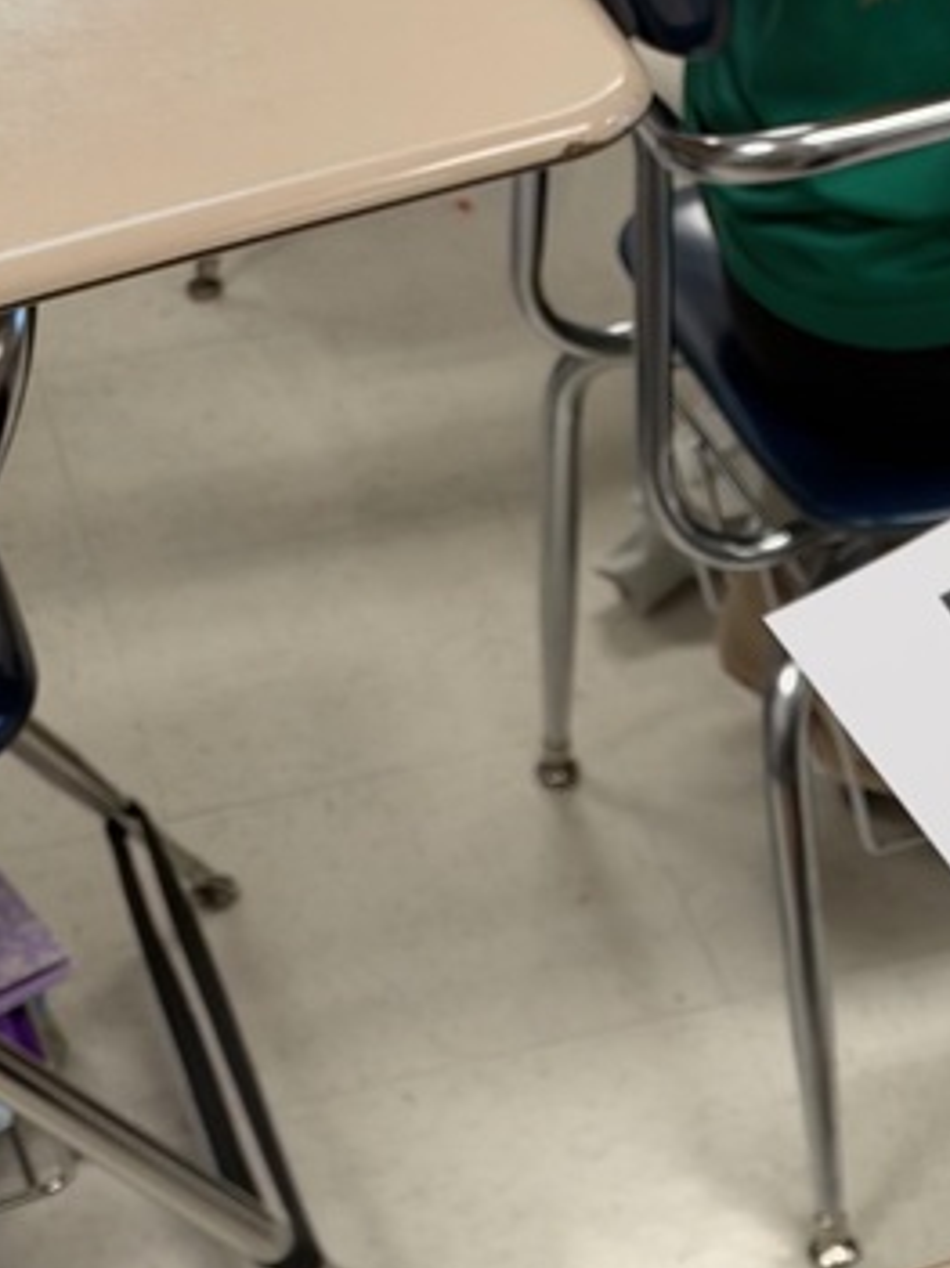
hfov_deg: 18.9
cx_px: 1355
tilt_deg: -52.2
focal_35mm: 70
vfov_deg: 25.0
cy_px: 1524
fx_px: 2563
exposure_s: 1/120
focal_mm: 6.93
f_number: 1.8
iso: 125
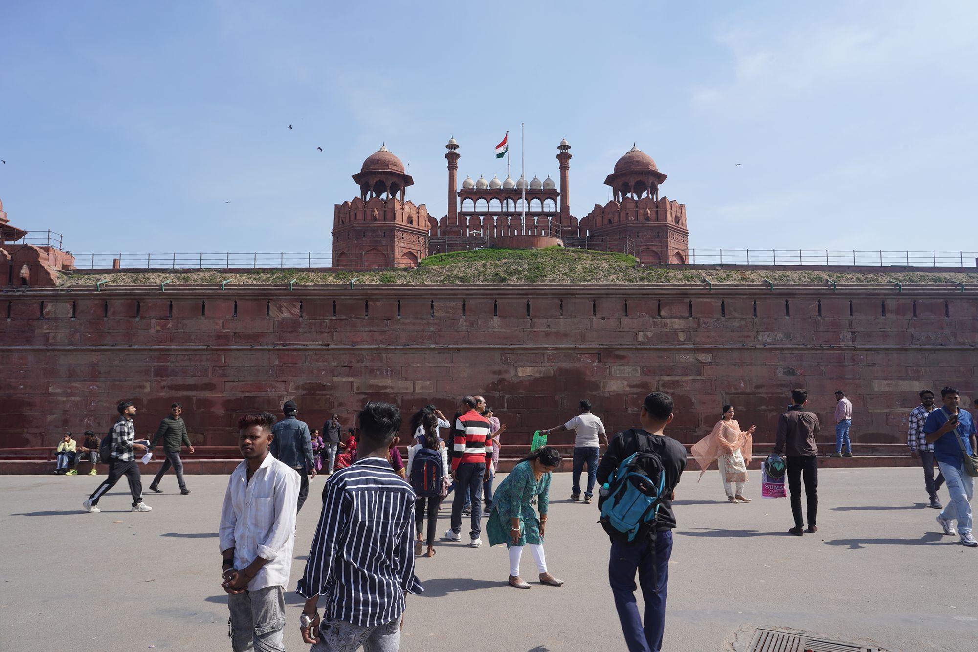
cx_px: 489
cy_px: 326
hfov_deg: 73.7
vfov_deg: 53.1
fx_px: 652
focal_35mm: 24
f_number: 14
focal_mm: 24
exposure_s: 1/100
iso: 100
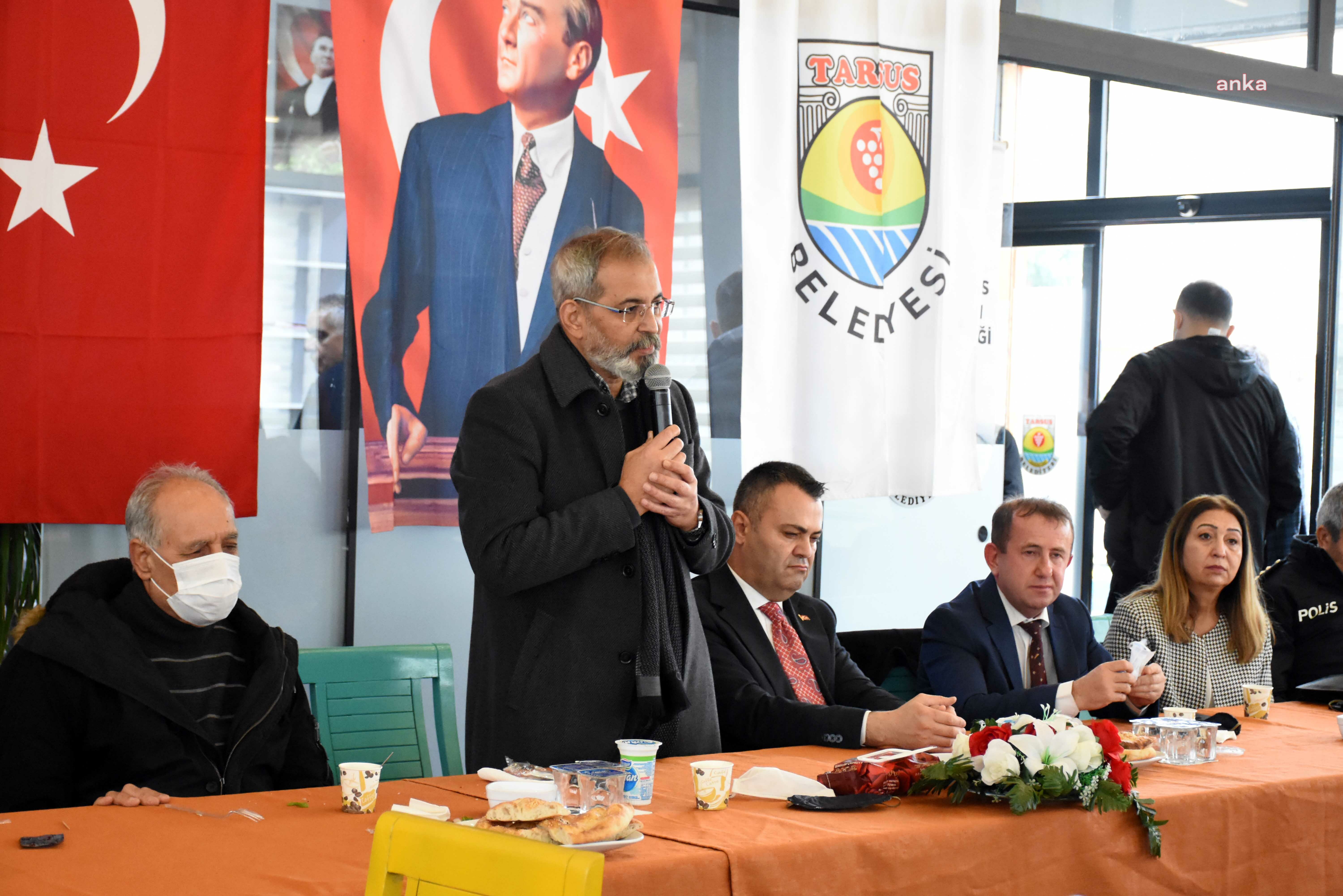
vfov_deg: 20.2
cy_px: 448
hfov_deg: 29.9
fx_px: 2518
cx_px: 672
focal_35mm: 68
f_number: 4.5
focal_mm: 45
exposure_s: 1/60
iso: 5000
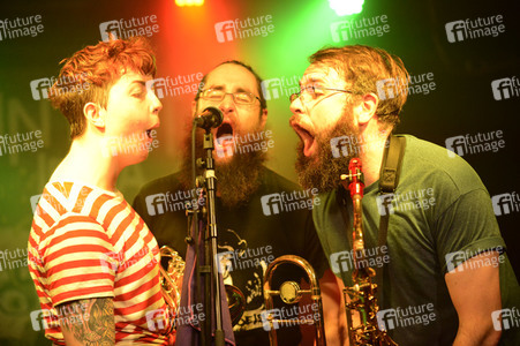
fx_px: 1299
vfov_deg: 15.2
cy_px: 173
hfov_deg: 22.6
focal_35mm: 90
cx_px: 260
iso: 6400
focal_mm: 90
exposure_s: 1/320
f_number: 2.8
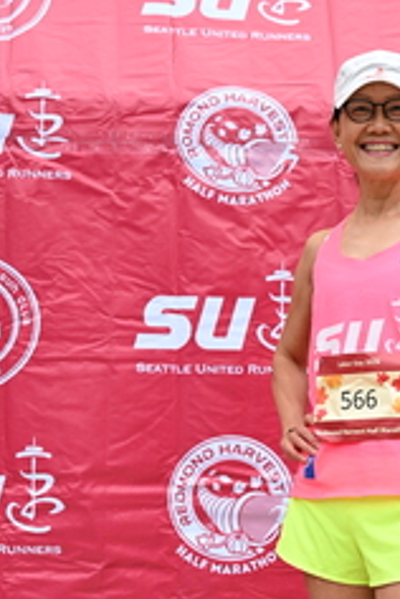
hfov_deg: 14.3
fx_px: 1583
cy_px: 379
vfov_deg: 21.4
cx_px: 358
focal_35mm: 95
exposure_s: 1/500
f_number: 4
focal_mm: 41
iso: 2000
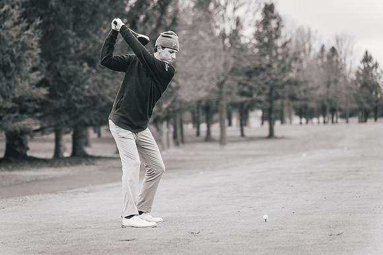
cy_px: 124
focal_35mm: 121
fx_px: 1284
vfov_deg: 11.4
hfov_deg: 17.0
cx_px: 176
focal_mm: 110
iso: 640
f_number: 2.8
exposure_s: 1/3200
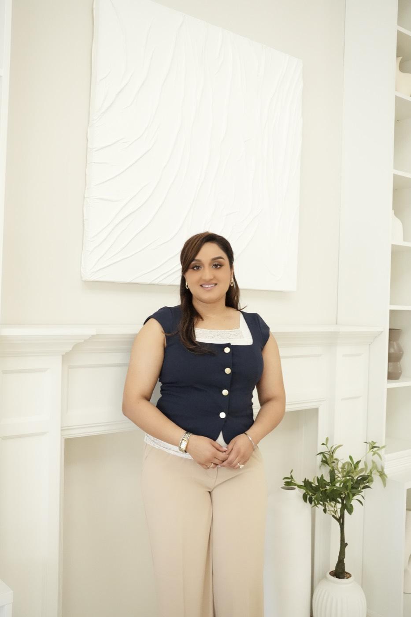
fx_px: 617
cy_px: 308
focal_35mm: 36
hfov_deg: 36.9
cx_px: 206
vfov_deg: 53.1
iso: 4000
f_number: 3.5
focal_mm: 24
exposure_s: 1/640
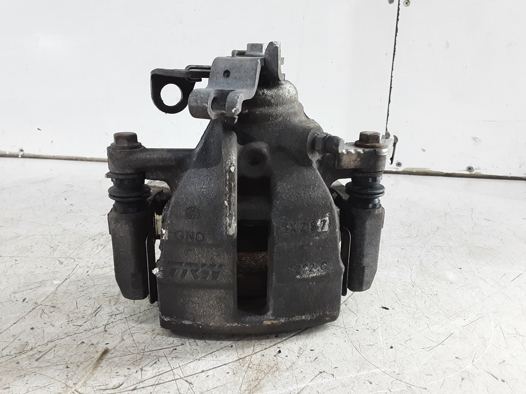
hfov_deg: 65.3
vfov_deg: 51.4
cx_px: 263
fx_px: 410
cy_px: 197
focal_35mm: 27
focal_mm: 2.91
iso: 125
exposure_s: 1/33
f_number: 1.9
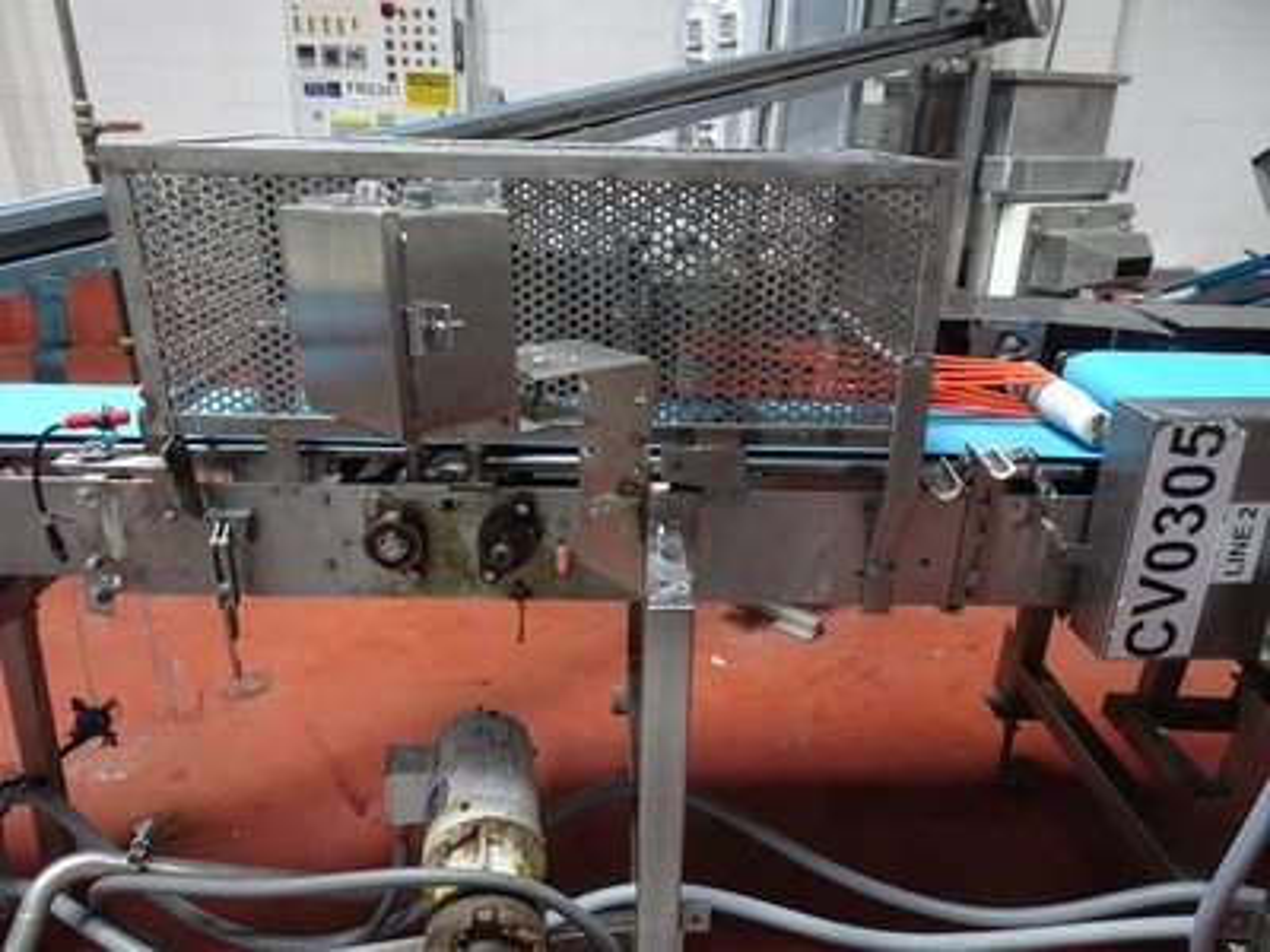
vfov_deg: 56.8
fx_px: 881
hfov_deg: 71.6
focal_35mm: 24
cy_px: 476
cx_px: 635
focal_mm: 4.1
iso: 320
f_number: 3.5
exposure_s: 1/30
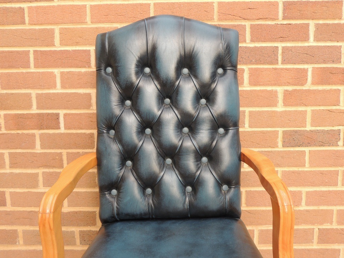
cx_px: 172
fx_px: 348
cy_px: 129
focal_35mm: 35
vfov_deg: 40.7
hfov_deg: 52.6
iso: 100
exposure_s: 1/100
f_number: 3.3
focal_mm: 6.2
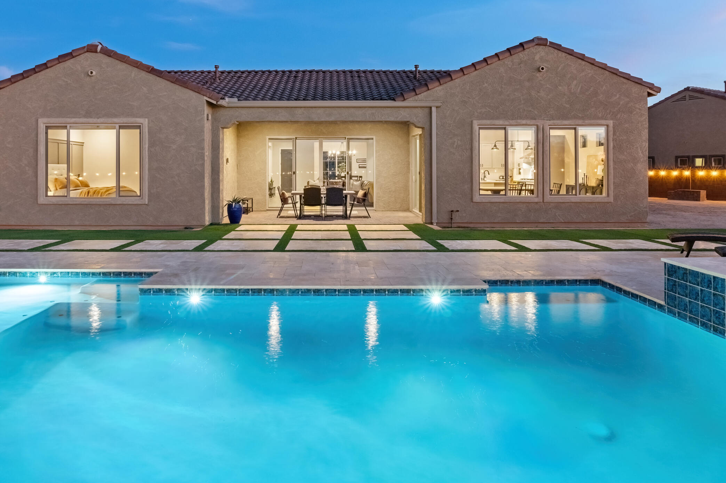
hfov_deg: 75.9
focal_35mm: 23
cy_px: 167
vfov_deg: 54.1
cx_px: 321
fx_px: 463
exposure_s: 5
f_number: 8
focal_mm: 16
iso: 400
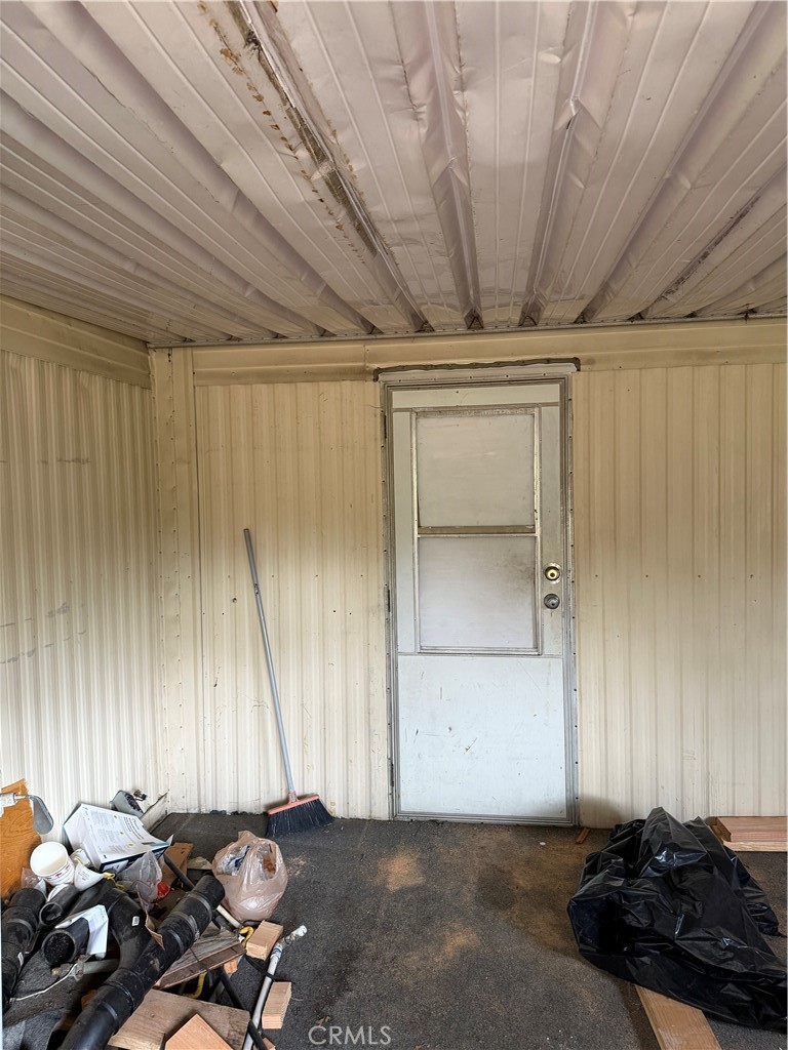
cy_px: 525
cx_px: 394
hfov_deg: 56.8
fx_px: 728
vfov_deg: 71.6
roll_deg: +0.7
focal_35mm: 24
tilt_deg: -2.5
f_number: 1.78
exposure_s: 1/60
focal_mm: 6.76
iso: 250
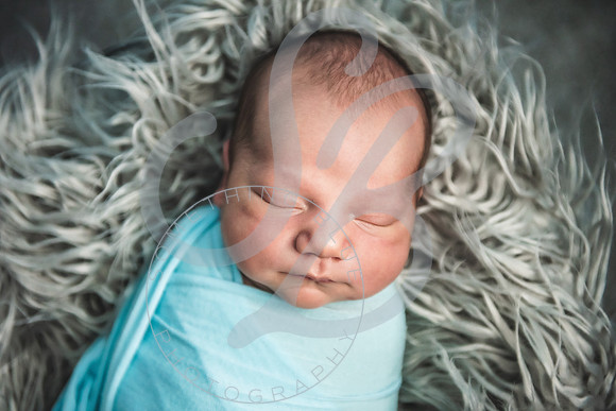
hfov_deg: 28.8
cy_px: 206
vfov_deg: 19.5
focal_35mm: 70
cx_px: 308
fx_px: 1198
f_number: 2.8
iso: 1600
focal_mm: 70
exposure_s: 1/125
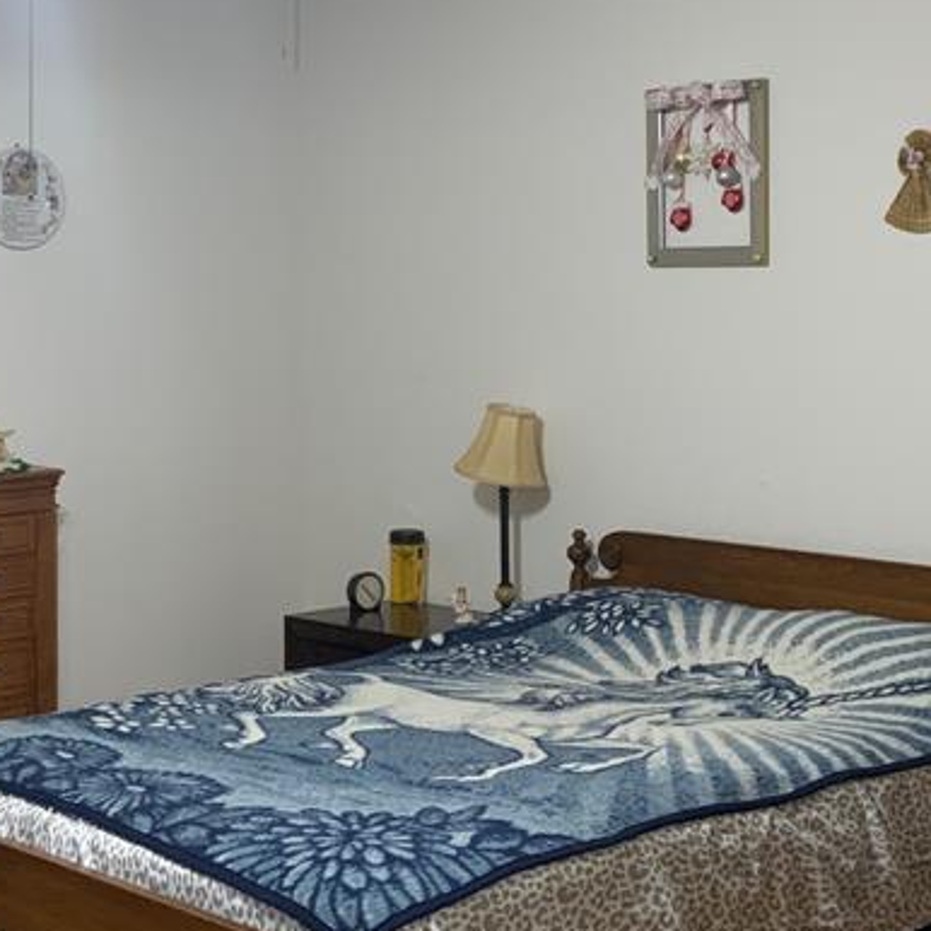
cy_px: 292
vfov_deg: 25.2
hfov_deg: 25.4
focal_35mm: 68
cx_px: 432
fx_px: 2069
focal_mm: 3
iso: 80
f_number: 1.8
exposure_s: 1/60
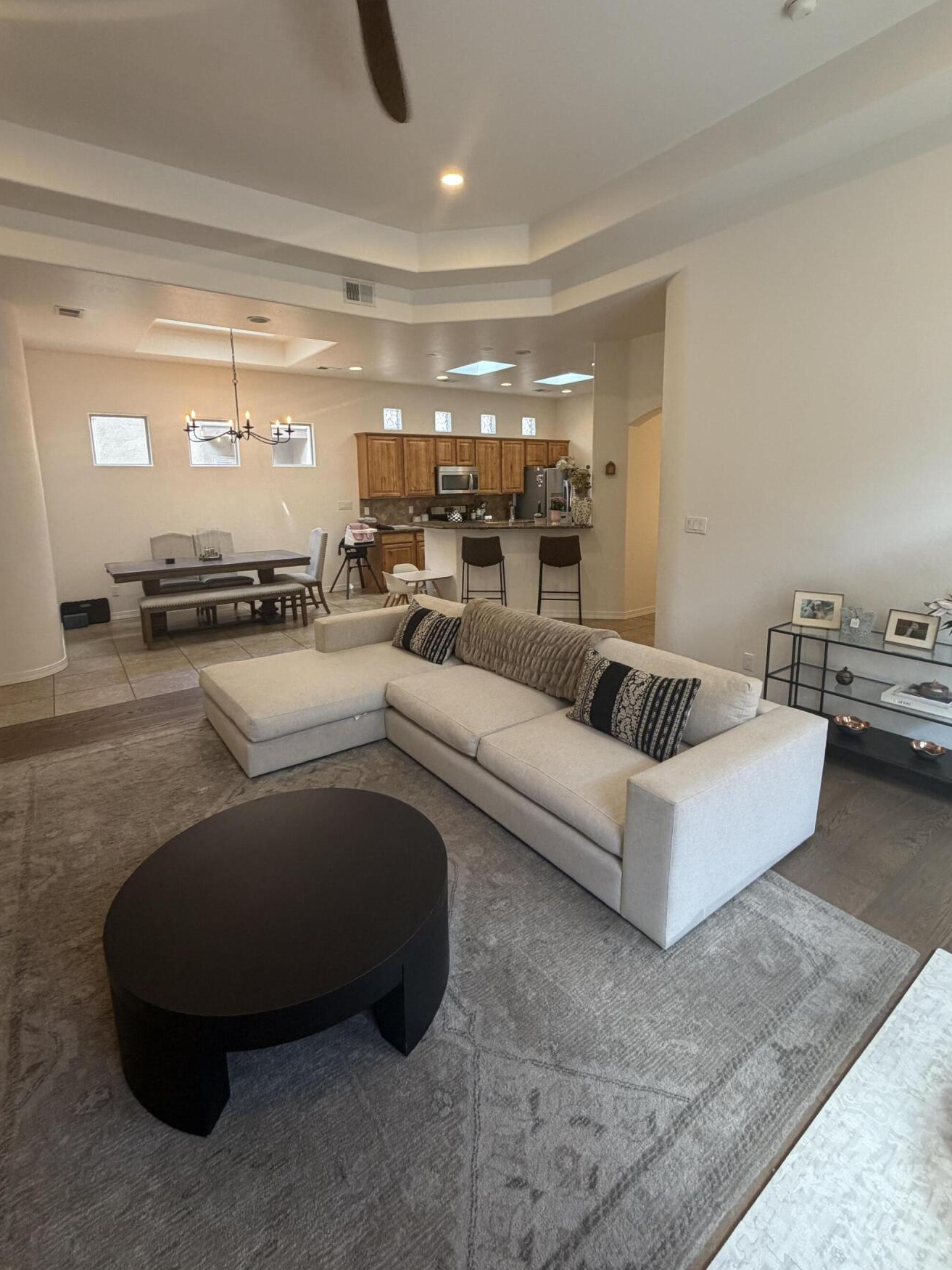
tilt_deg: -9.4
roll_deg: +0.8
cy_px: 580
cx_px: 477
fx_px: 587
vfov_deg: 94.3
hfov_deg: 78.1
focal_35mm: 16
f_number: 2.2
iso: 250
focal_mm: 2.22
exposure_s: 1/120
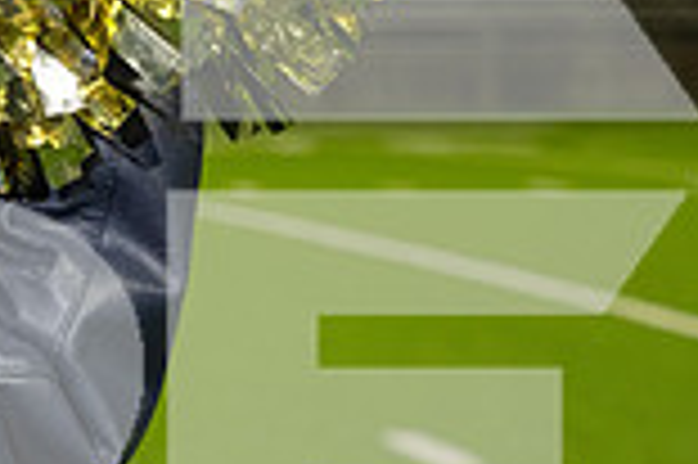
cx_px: -446
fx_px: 3912
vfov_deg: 6.7
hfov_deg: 9.8
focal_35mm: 202
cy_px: -115
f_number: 4.5
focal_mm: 54
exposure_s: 1/200
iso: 1000
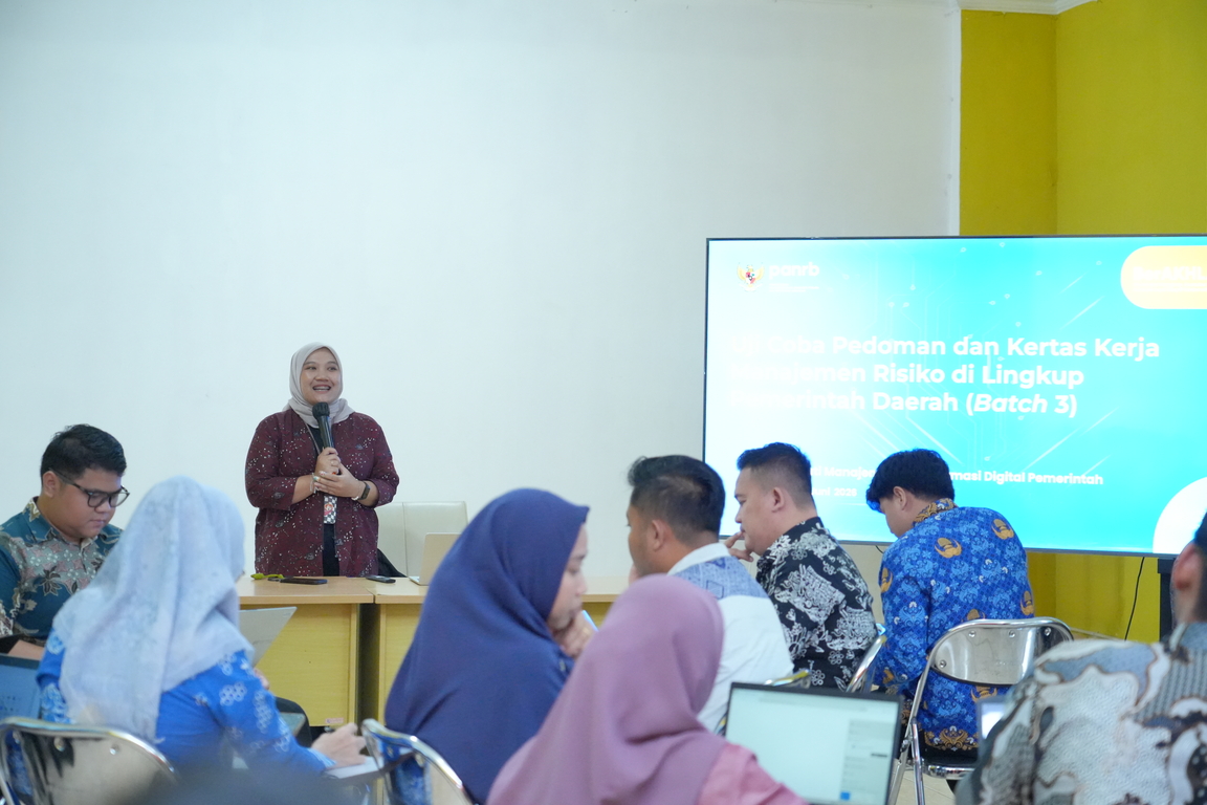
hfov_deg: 32.9
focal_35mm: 61
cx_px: 604
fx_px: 2045
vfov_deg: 22.3
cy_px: 402
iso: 8000
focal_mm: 61
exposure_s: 1/200
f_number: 4
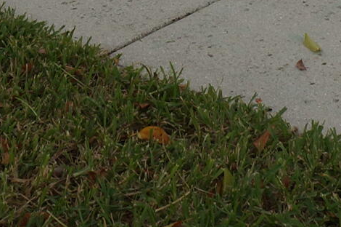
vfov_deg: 9.8
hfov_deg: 16.3
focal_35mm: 125
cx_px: 246
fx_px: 1182
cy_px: -287
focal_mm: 16
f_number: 10
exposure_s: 1/100
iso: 100
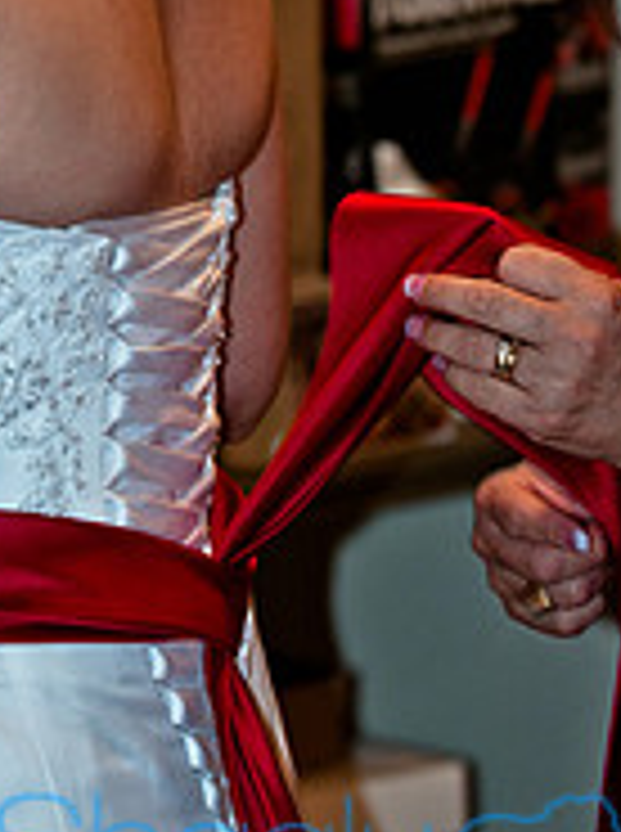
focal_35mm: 281
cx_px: 29
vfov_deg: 7.0
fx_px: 6745
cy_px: 63
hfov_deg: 5.3
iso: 400
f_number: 4
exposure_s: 1/60
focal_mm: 80
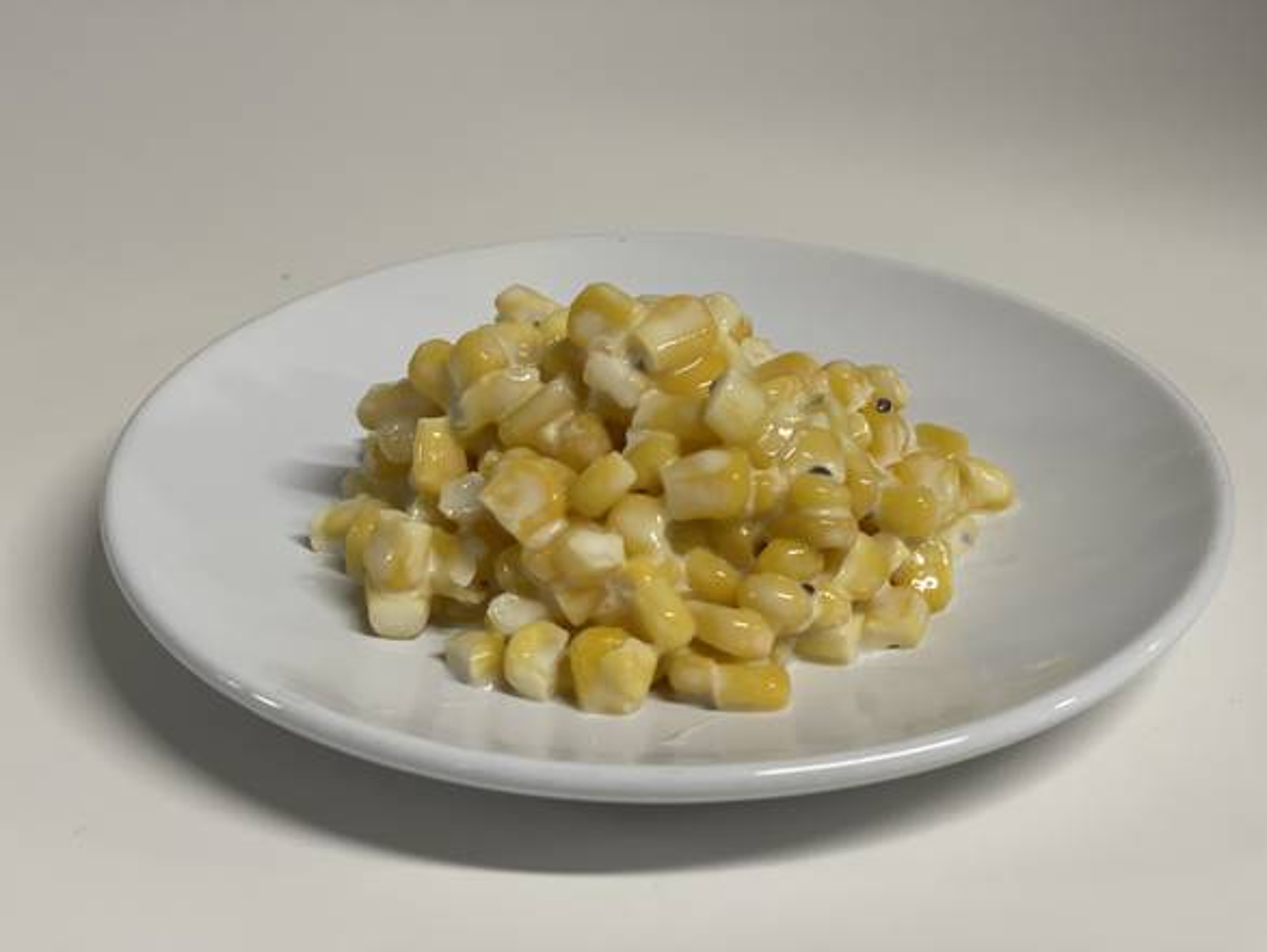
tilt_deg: -27.5
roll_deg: +0.2
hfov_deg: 30.3
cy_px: 476
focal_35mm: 64
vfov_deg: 22.9
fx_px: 2343
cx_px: 634
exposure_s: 1/120
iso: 200
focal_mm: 7.5
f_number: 2.2
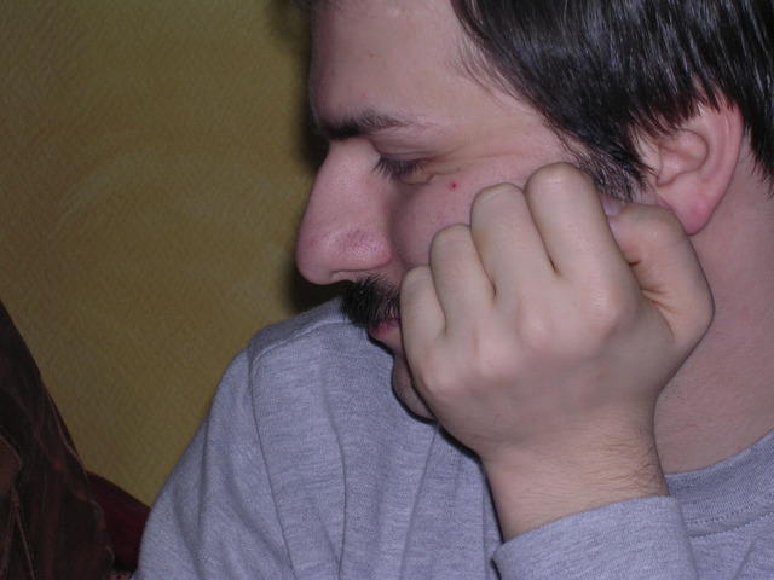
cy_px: 290
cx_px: 387
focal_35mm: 115
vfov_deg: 12.9
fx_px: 2571
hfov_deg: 17.1
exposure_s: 1/60.1
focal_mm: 17.4
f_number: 4.9
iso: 100
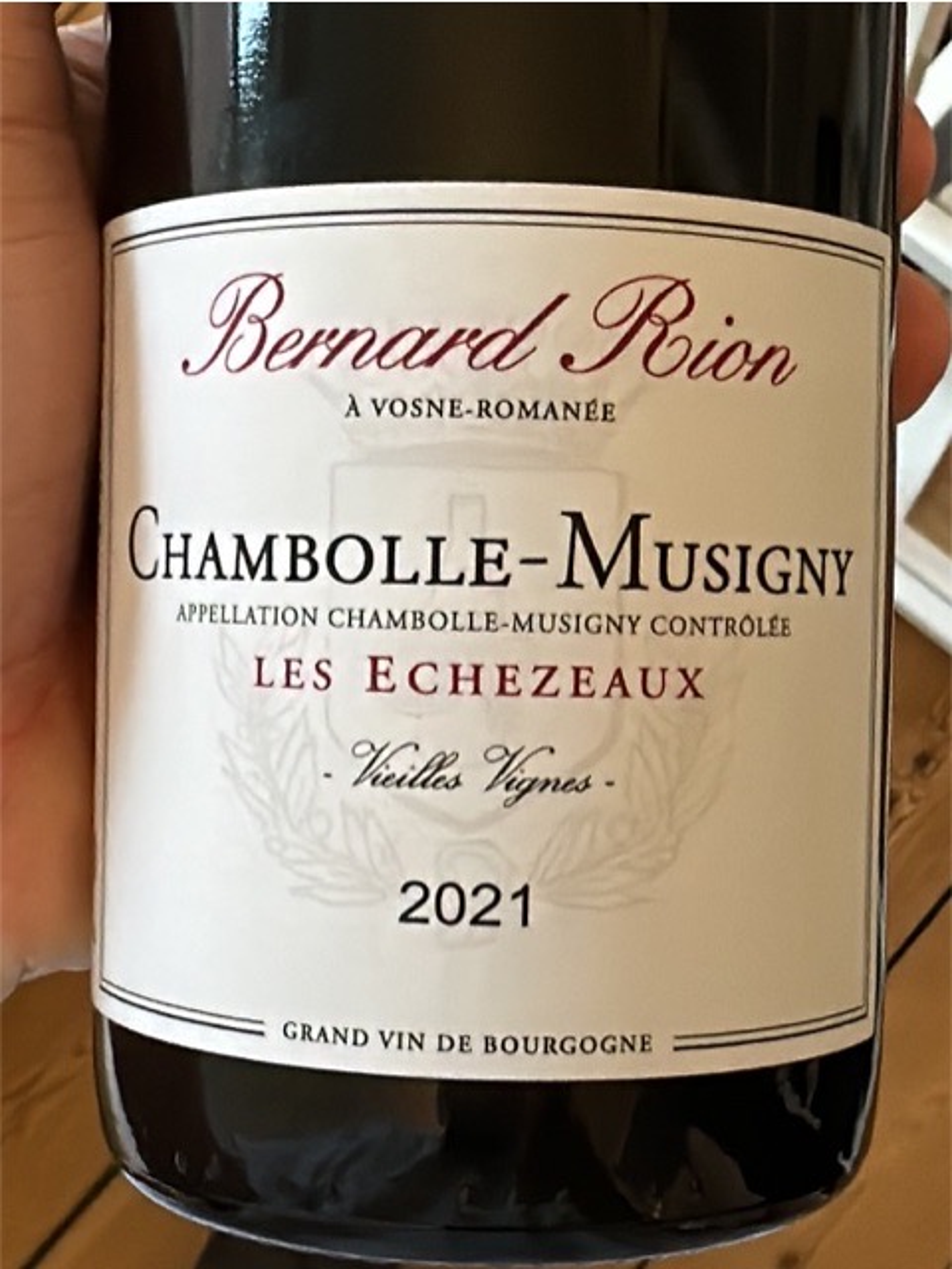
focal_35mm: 31
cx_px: 476
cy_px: 634
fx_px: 1137
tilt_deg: -76.6
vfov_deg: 58.4
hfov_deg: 45.4
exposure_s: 1/50
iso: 320
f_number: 2.2
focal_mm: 2.22
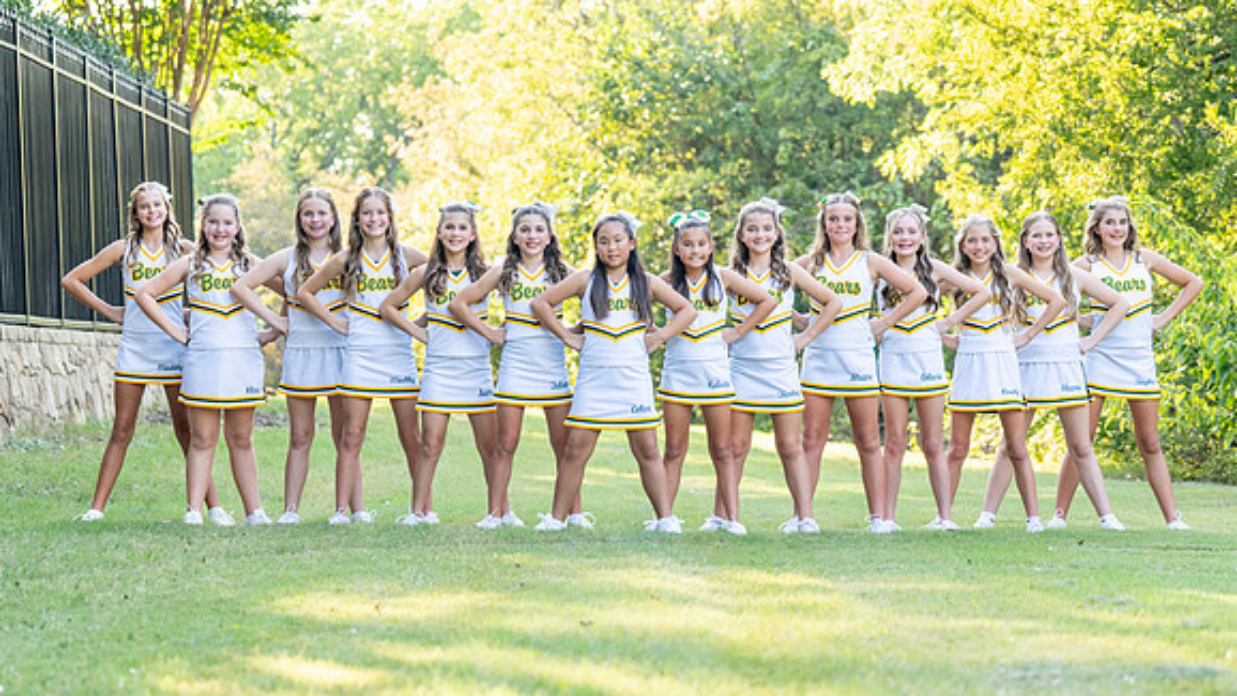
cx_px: 629
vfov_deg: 10.0
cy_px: 362
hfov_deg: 17.7
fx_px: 3968
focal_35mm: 121
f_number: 2.8
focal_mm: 79
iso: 320
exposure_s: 1/500
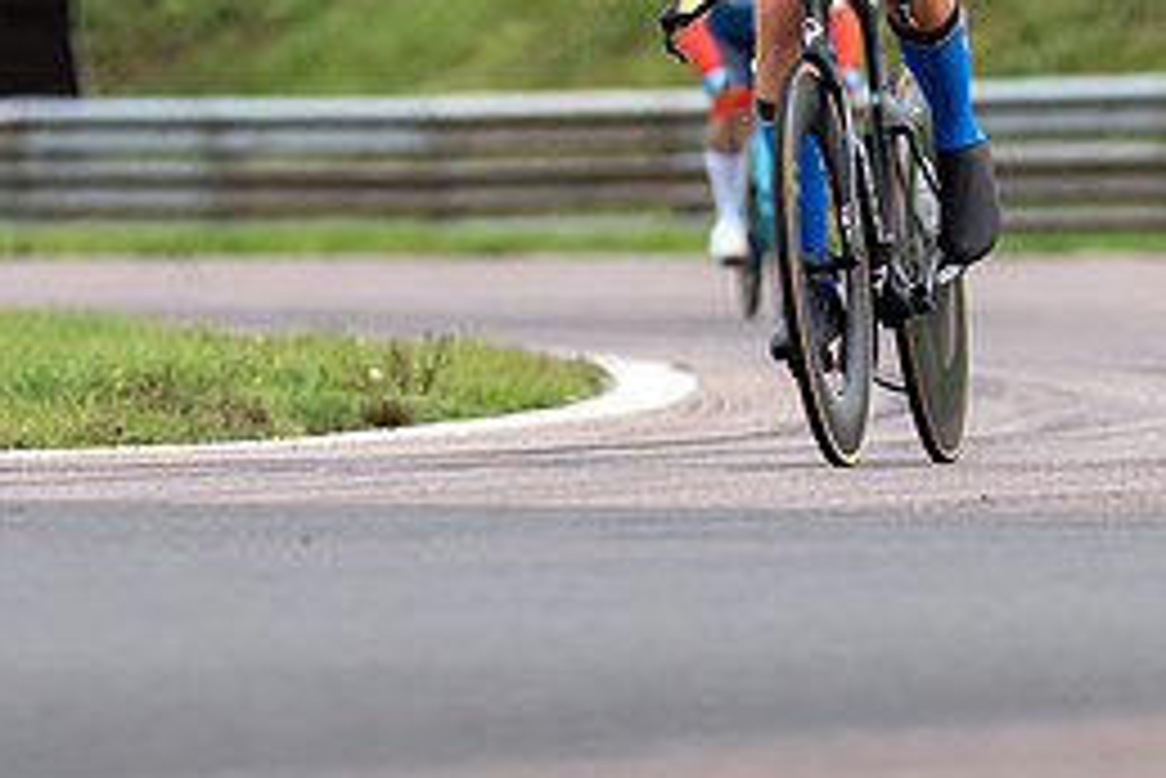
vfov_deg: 1.6
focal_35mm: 851
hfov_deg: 2.4
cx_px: 709
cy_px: 455
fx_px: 27577
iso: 200
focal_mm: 200
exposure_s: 1/1000
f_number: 3.5
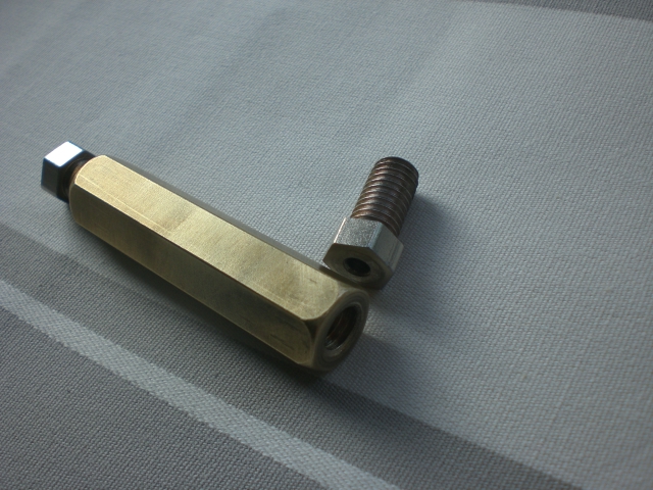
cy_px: 245
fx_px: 717
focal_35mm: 38
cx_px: 326
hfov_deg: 49.0
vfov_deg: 37.7
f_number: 3.1
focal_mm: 6.3
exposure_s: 1/80
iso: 50
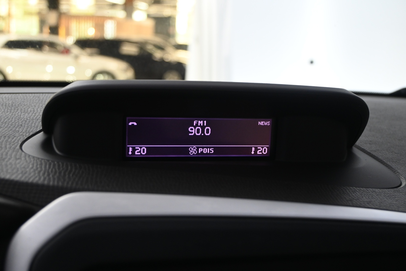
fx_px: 474
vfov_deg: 31.9
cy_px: 136
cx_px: 203
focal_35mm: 42
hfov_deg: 46.4
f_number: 4.5
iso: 1000
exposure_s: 1/15
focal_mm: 28
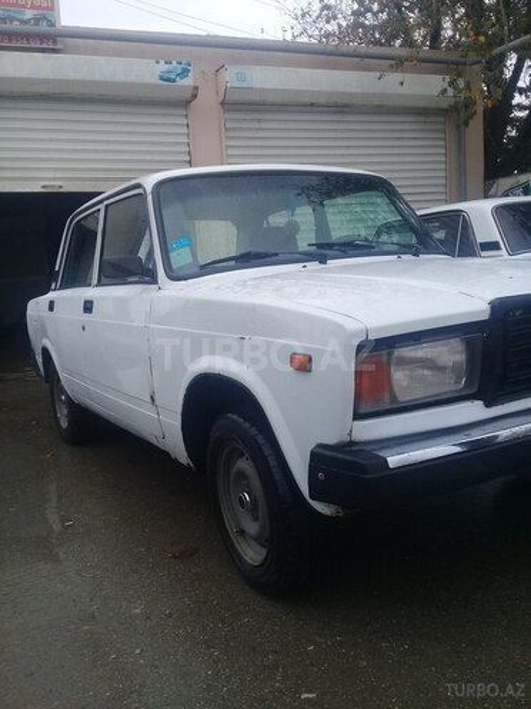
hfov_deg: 45.4
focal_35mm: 31
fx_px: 634
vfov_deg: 58.4
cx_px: 266
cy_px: 354
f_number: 2.2
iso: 50
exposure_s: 1/200
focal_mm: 3.3
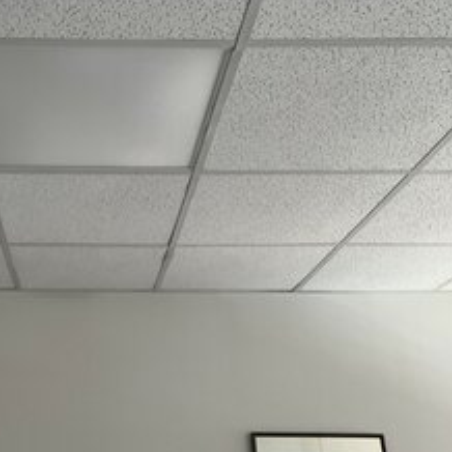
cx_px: 83
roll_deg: -1.2
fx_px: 694
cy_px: 151
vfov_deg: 35.7
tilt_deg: +24.7
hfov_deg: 34.8
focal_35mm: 47
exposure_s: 1/60
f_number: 1.8
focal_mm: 3
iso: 80
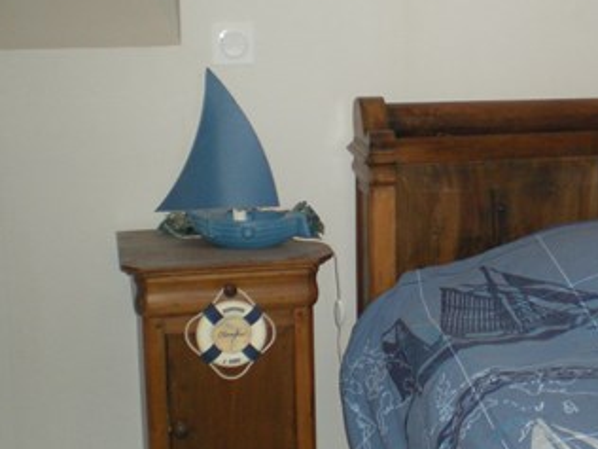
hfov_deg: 24.5
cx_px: 560
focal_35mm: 77
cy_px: 182
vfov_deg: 19.1
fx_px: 1330
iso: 214
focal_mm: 6.3
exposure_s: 1/60
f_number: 3.1
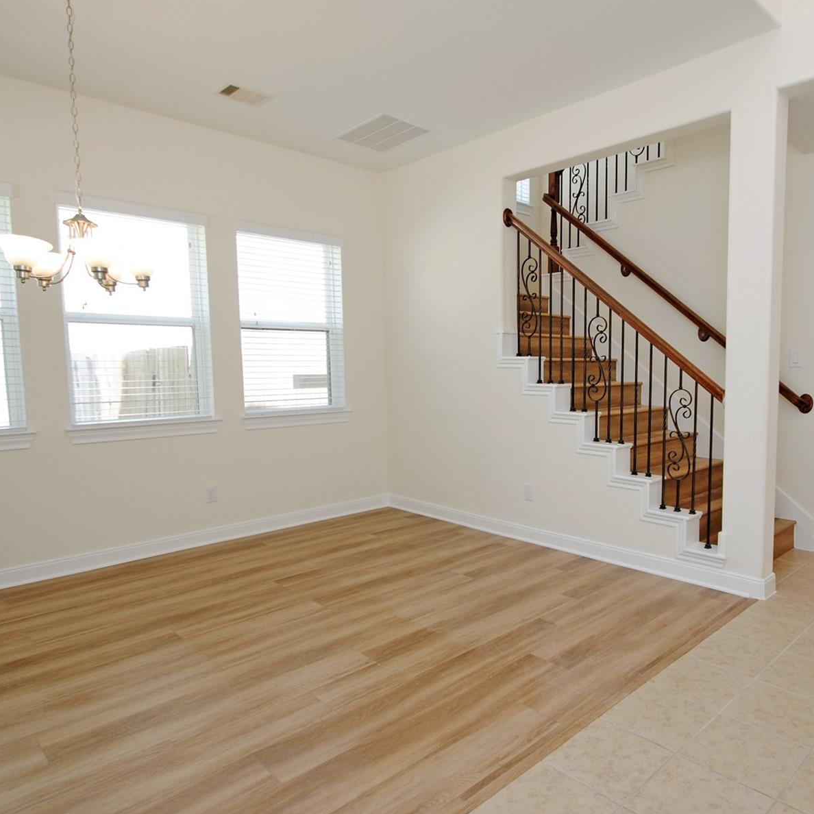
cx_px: 502
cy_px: 412
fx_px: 585
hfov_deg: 68.7
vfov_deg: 69.6
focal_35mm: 22
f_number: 4.5
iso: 200
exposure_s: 1/80
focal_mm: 10
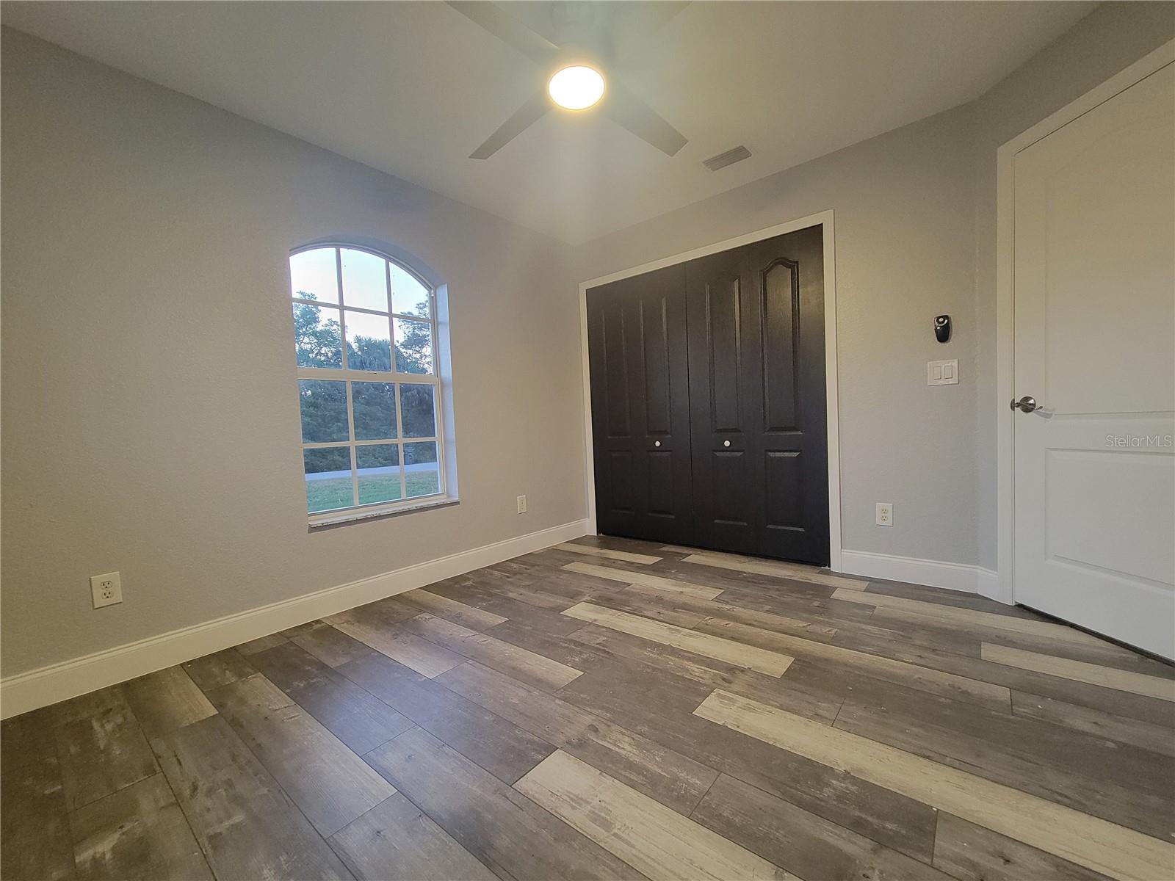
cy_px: 440
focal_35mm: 13
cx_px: 588
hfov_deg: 106.2
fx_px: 441
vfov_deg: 89.9
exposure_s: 1/30
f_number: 2.2
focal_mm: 2.2
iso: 640
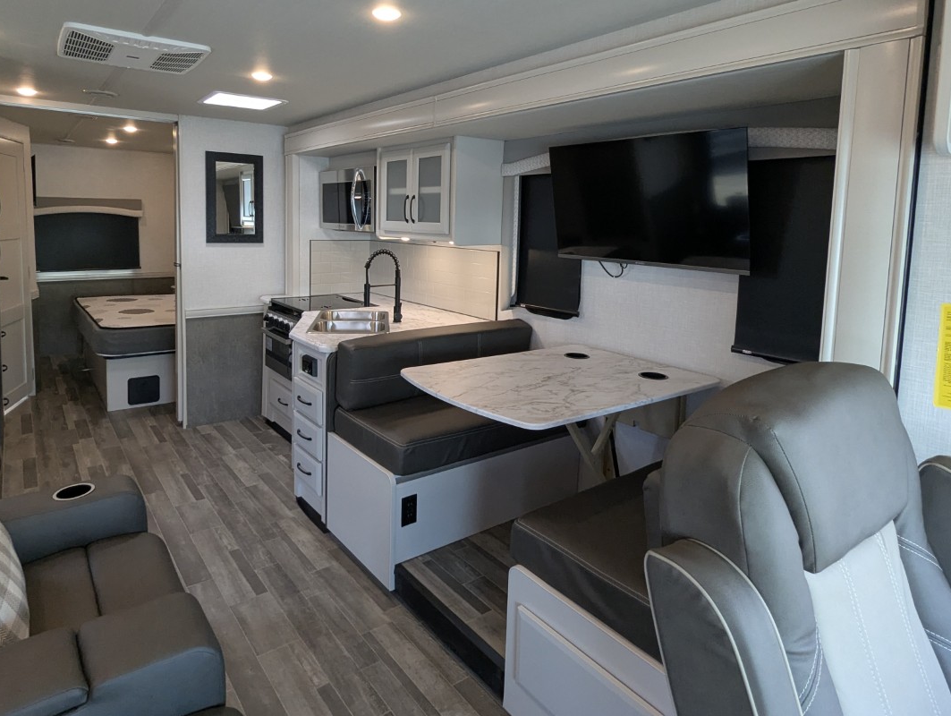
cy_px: 269
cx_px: 443
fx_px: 578
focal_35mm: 21
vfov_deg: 62.7
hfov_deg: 78.8
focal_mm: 2.35
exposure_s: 1/107
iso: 199
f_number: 2.2
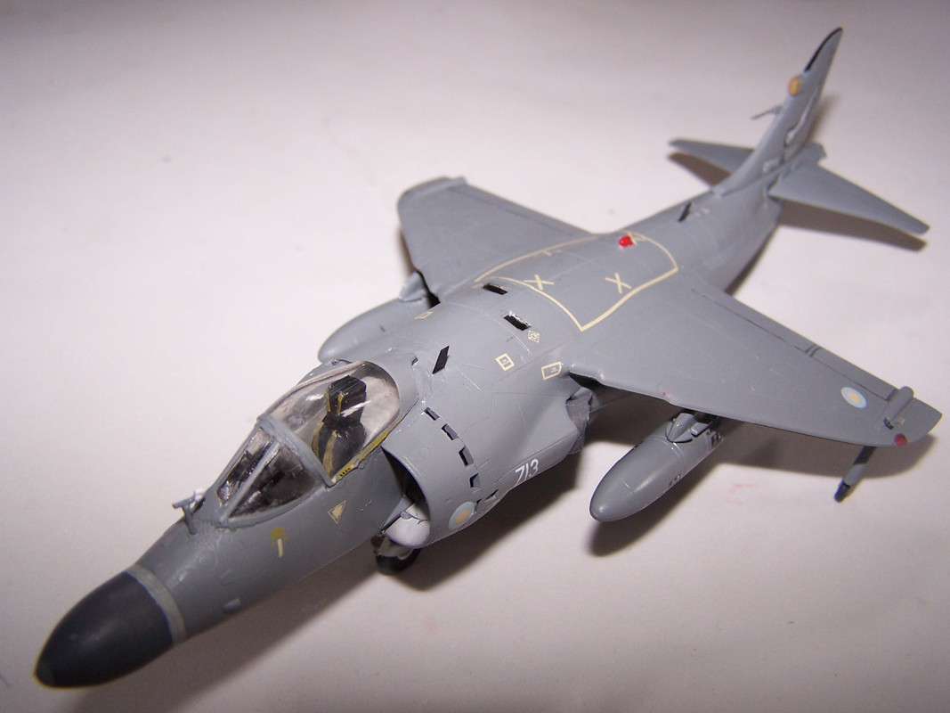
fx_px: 1043
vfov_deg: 37.7
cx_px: 475
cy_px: 356
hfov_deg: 49.0
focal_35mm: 38
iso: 80
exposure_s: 1/60
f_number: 2.8
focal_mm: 6.3
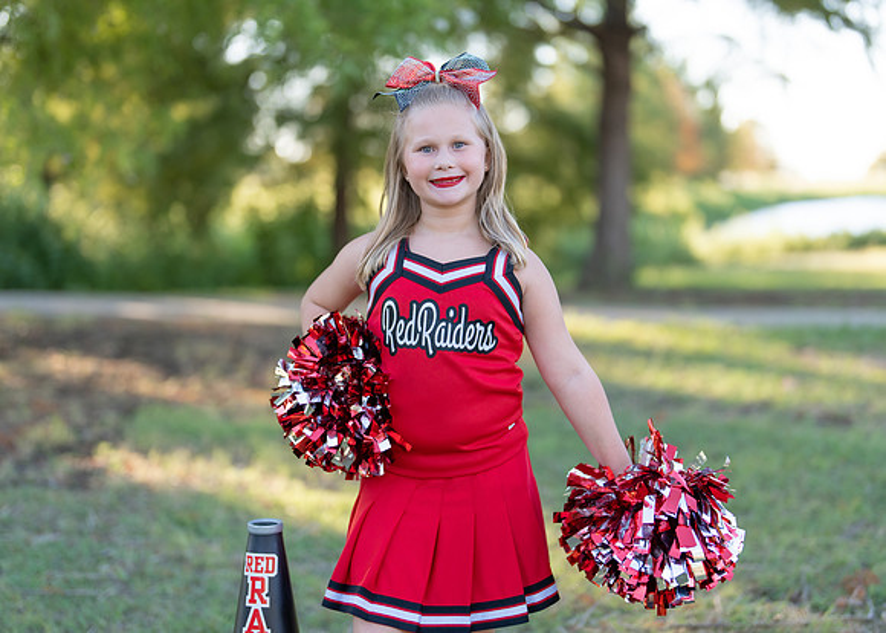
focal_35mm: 61
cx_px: 454
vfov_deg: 23.1
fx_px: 1545
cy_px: 291
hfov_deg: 32.0
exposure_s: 1/800
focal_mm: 50
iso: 100
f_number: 1.2
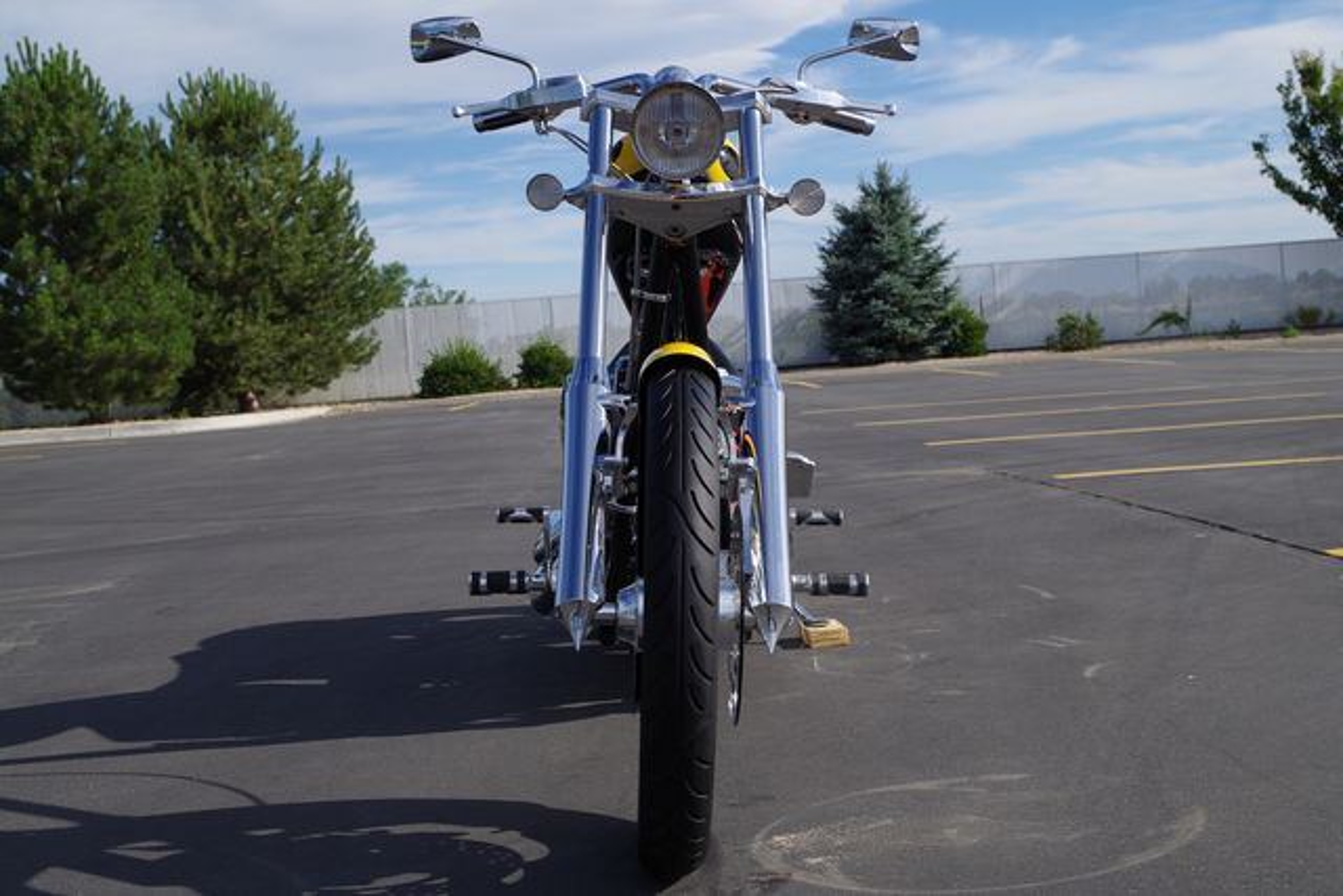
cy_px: 448
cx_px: 672
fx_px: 1567
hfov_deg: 46.4
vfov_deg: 31.9
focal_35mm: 42
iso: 100
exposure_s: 1/320
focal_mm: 28.13
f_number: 7.1
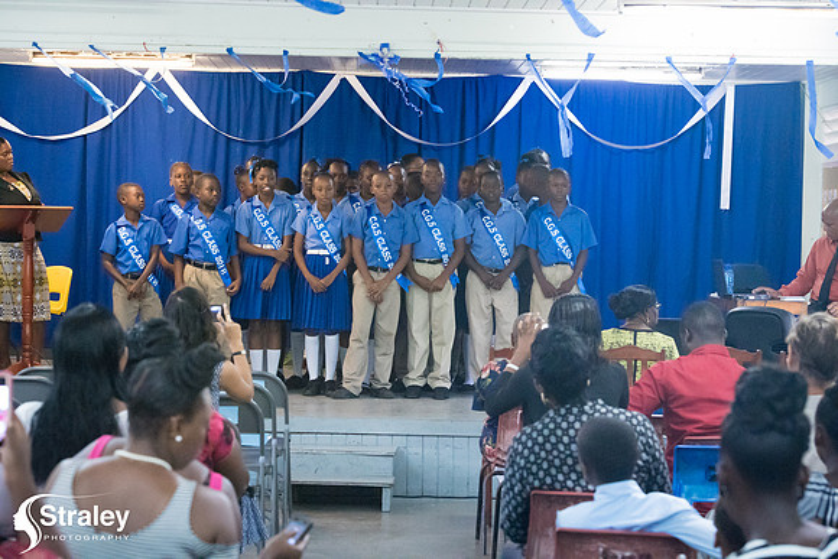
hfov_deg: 23.6
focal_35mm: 86
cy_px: 280
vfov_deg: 15.9
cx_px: 419
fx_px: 2002
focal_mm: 86
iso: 25600
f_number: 6.3
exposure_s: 1/200
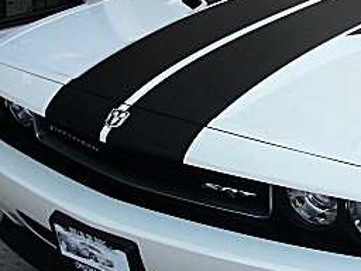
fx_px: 939
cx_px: 382
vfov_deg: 16.4
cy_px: 85
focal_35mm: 90
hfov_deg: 20.9
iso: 50
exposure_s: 1/125
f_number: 2.8
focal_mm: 6.3
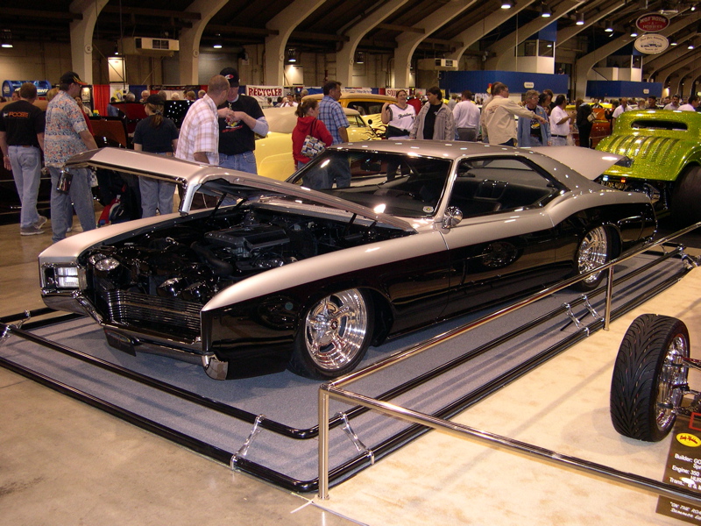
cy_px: 263
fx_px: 770
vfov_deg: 37.7
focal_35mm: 38
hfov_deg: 49.0
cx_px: 350
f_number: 2.8
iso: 256
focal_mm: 8
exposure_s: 1/60
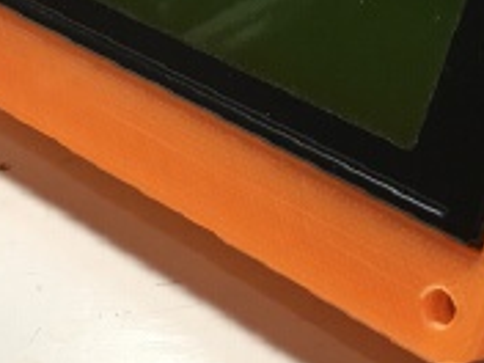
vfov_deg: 16.2
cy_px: -47
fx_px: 1230
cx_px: 342
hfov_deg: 22.1
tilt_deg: -28.8
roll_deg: +1.8
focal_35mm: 88
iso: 40
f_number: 2.2
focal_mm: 4.15
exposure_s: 1/30
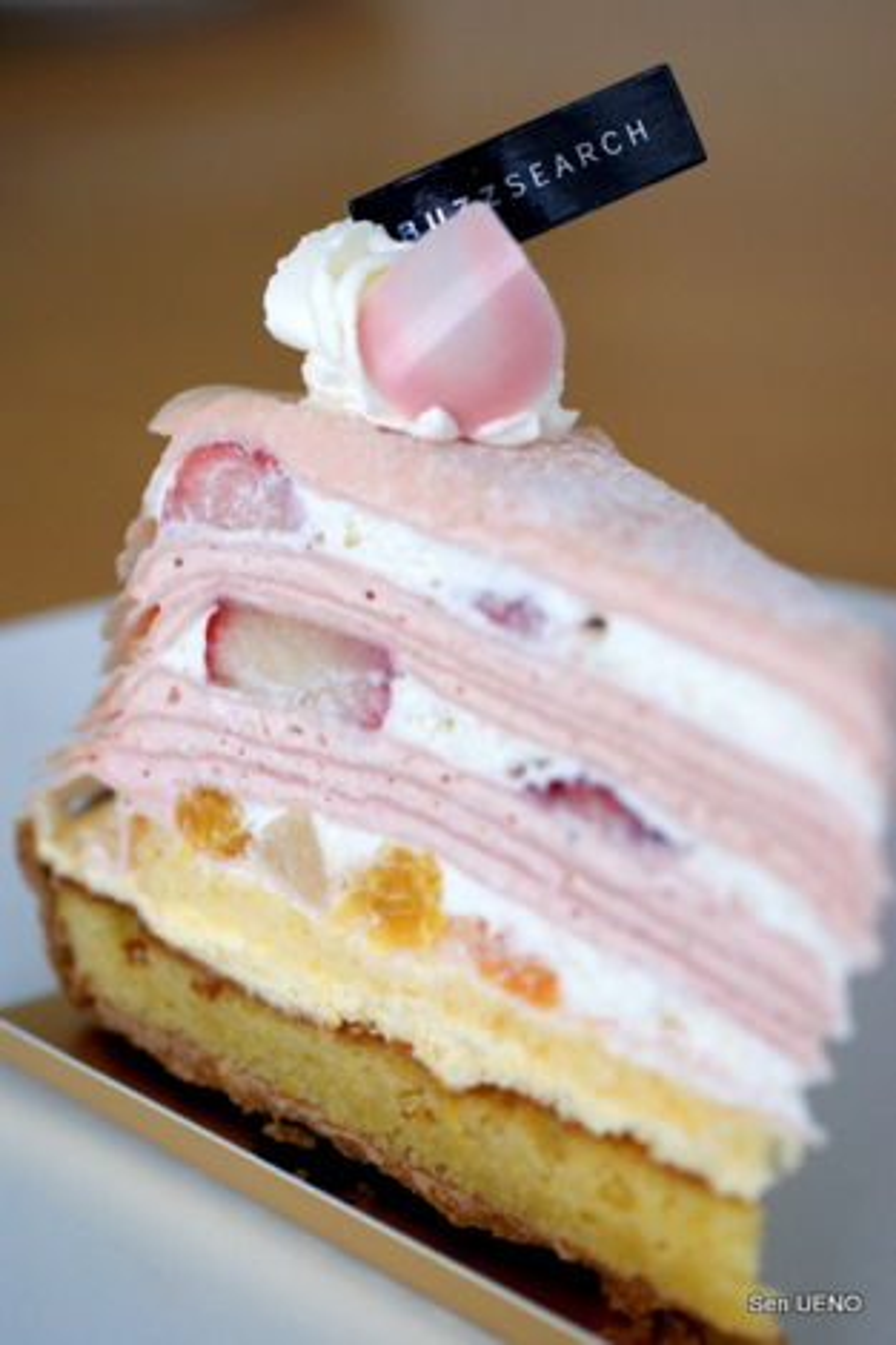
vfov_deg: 27.0
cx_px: 448
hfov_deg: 18.2
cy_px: 672
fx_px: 2802
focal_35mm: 75
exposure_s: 1/60
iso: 400
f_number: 3.5
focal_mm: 50
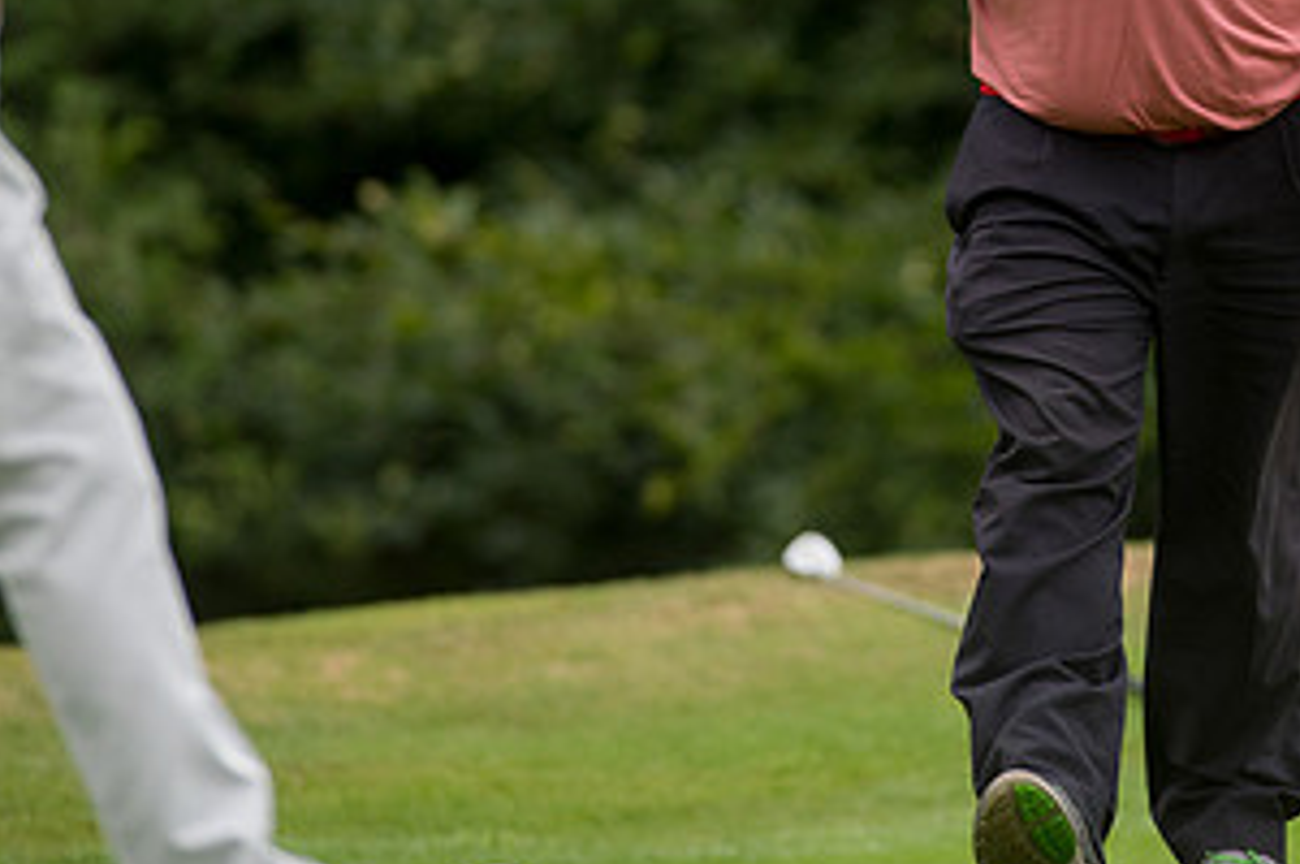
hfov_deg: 3.6
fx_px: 20885
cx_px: 1006
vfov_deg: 2.4
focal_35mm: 579
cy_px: 67
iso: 800
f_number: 4
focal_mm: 300
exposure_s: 1/2000
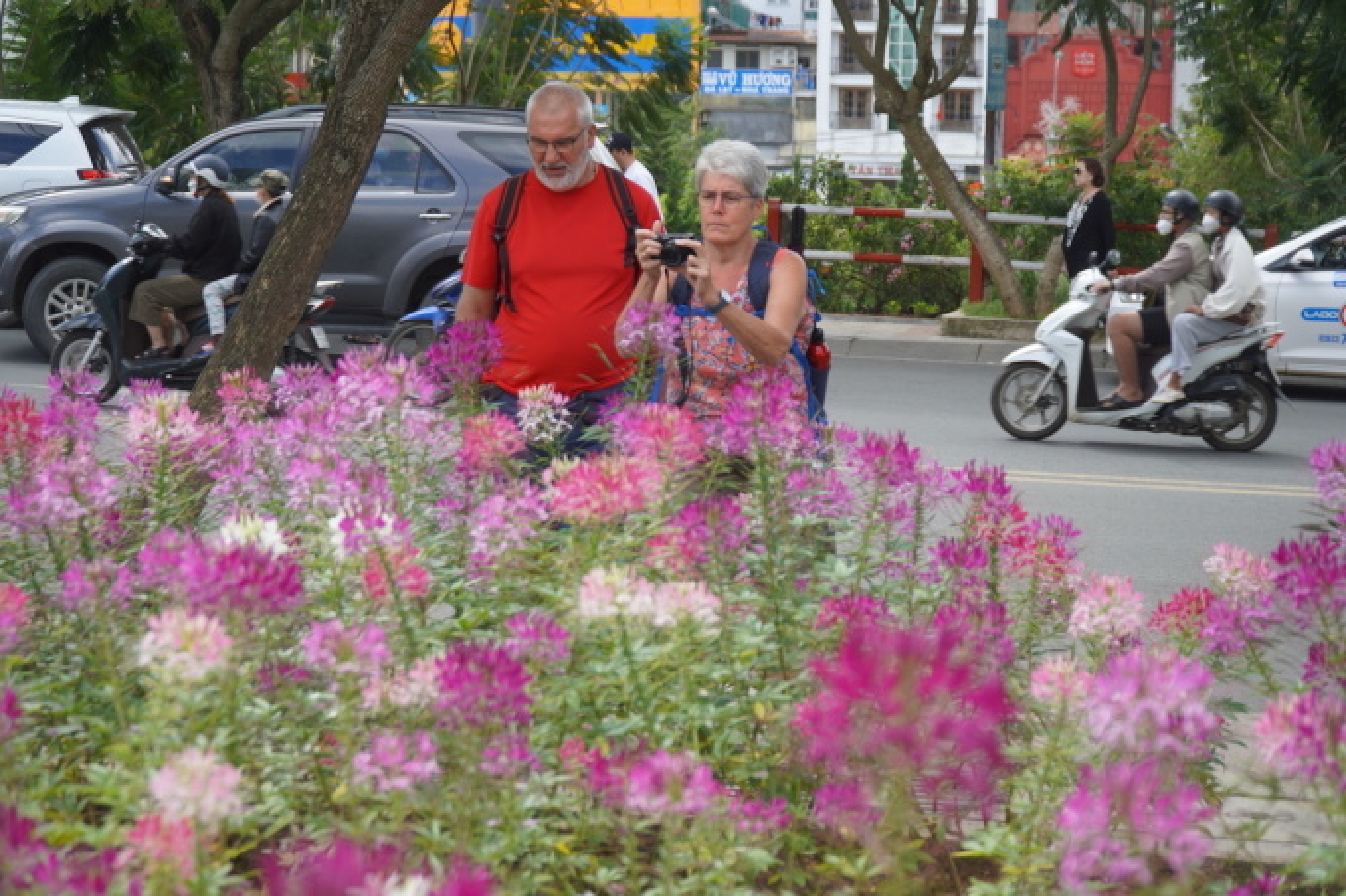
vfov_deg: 16.8
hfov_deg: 25.1
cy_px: 448
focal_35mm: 81
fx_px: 3028
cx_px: 673
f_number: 4.5
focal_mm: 54
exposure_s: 1/250
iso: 100
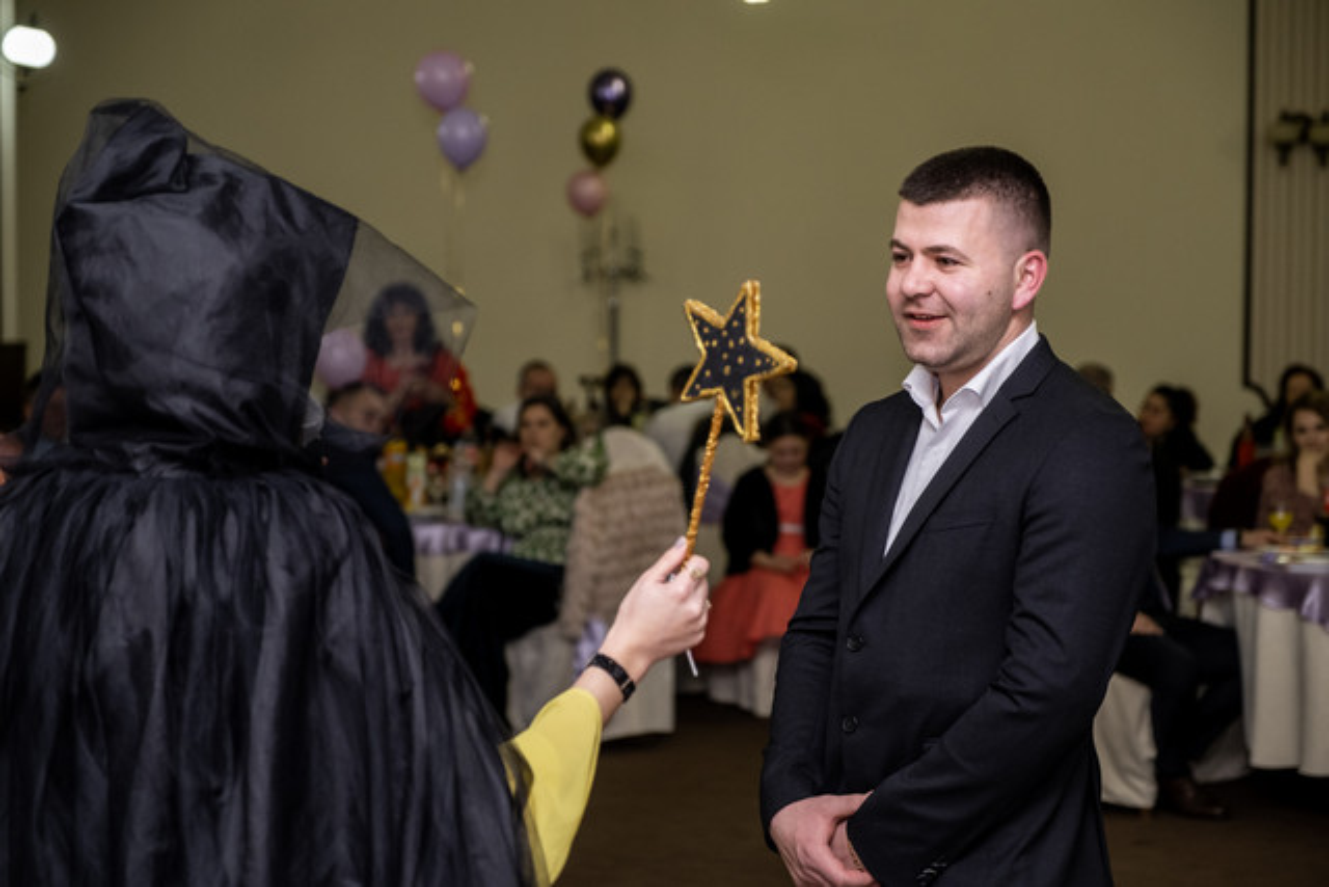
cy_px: 444
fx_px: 3065
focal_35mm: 83
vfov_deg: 16.5
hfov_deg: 24.5
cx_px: 664
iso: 1000
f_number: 2.8
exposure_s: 1/125
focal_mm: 55
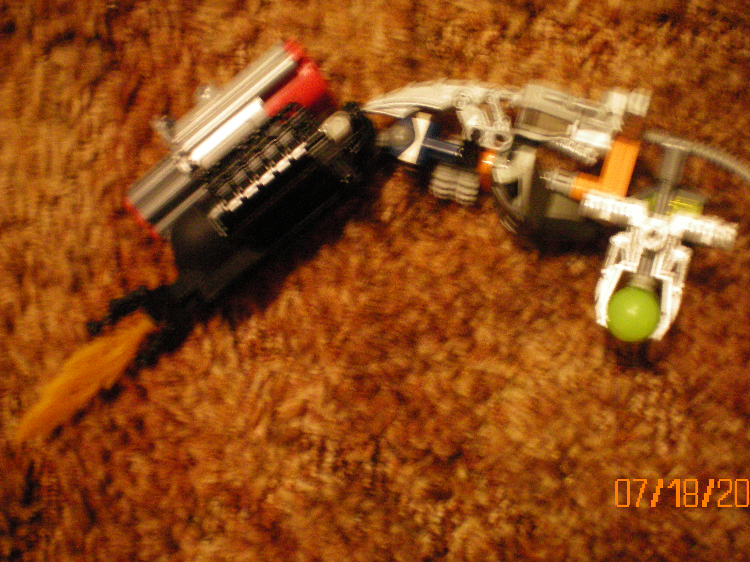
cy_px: 243
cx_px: 432
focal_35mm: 44
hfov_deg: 42.8
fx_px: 953
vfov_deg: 32.8
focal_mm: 6.3
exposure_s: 1/2
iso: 400
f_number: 3.1
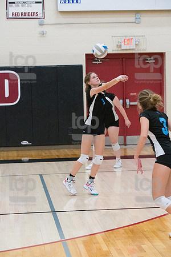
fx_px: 677
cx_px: 86
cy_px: 128
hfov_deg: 14.4
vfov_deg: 21.5
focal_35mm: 95
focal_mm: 95
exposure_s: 1/1000
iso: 6400
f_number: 4.5
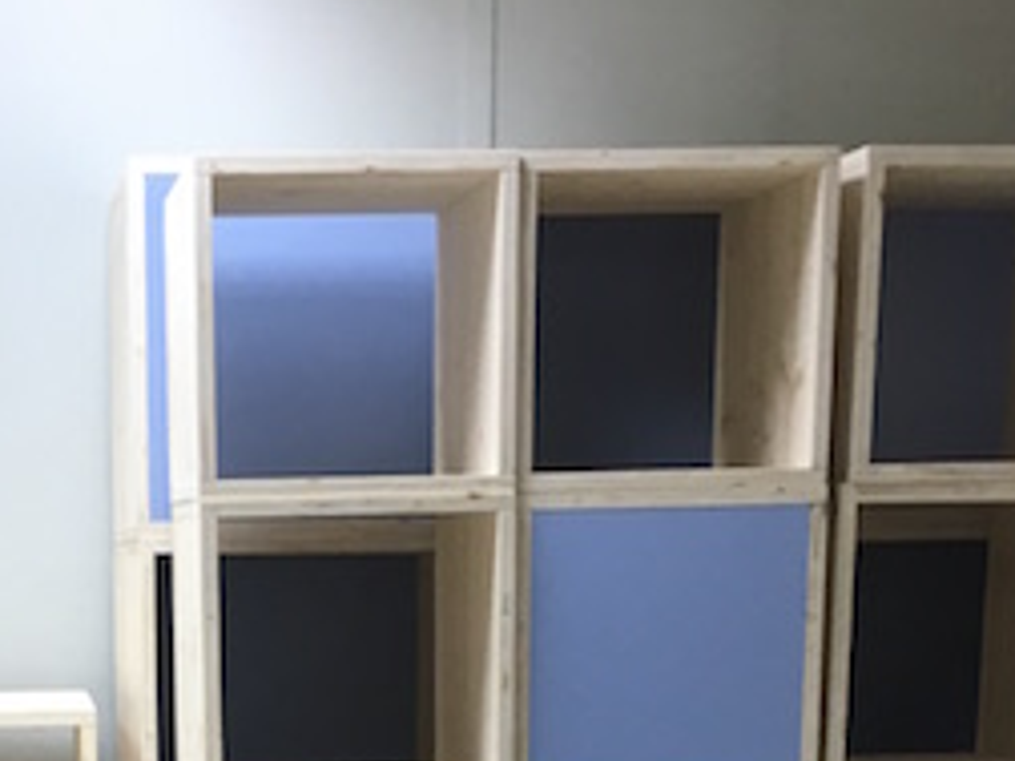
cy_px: 1184
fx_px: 2698
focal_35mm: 92
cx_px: 173
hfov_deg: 21.0
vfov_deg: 14.8
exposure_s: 1/33
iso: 64
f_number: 2.2
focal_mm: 4.15
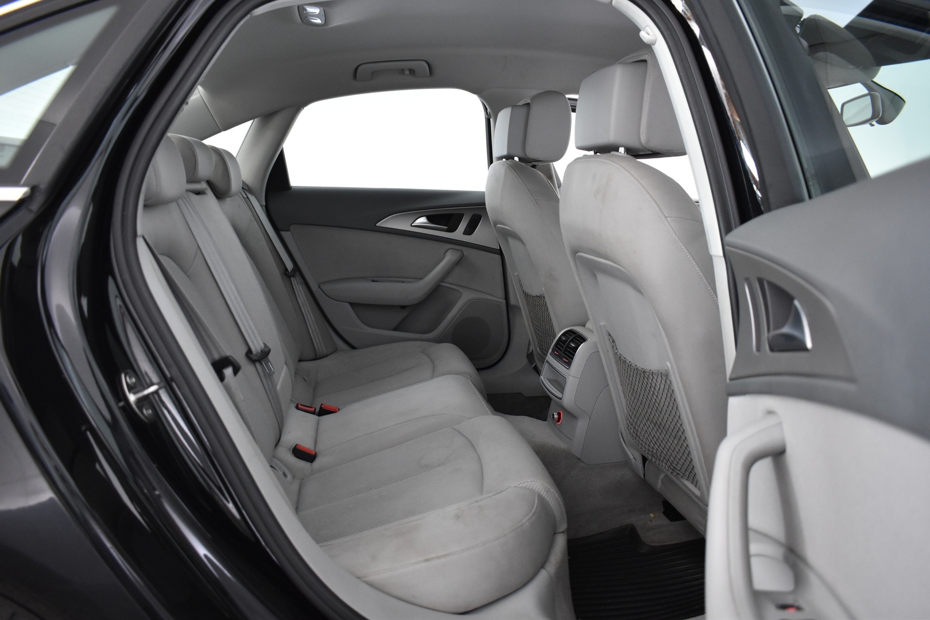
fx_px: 697
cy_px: 310
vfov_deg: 47.9
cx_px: 465
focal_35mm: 27
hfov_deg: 67.4
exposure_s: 1/30
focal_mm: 18
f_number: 3.5
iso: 1600
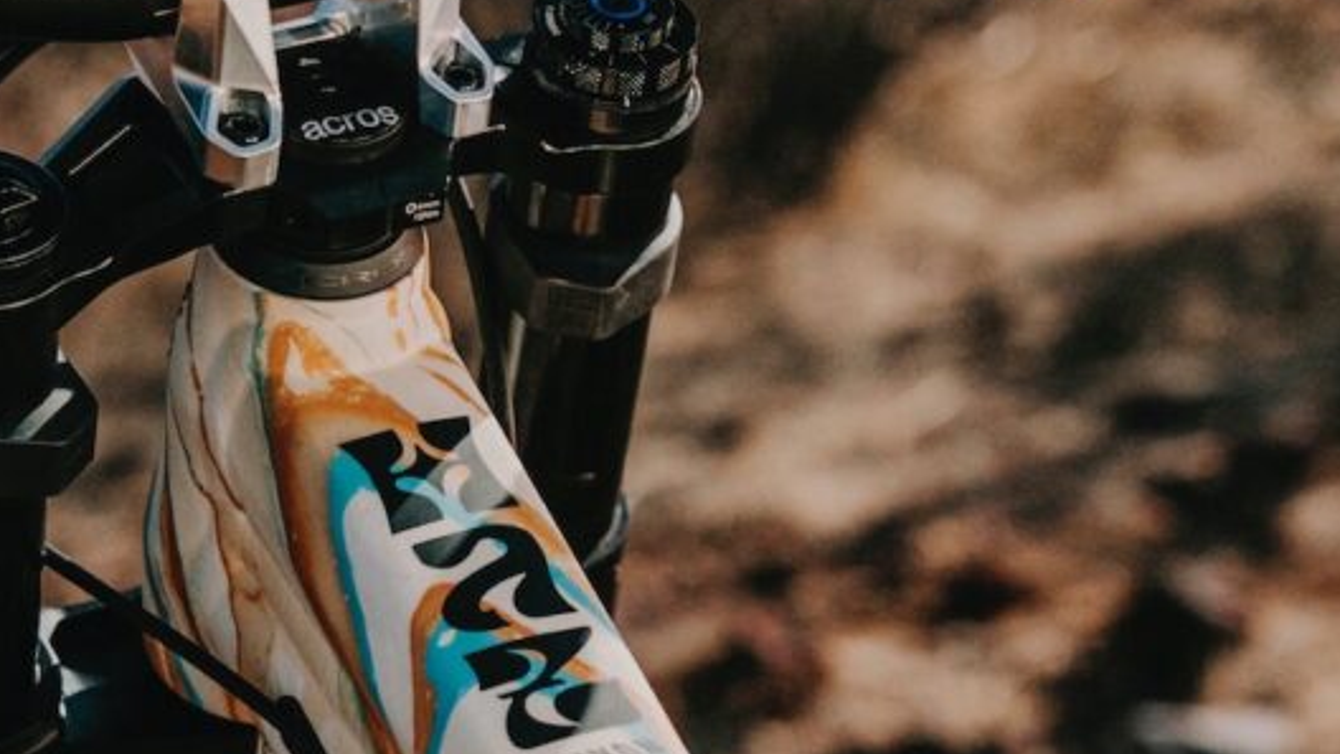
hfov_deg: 16.4
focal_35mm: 131
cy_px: 449
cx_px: 589
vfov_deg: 9.3
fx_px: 4655
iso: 640
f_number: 2.8
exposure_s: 15
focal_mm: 43
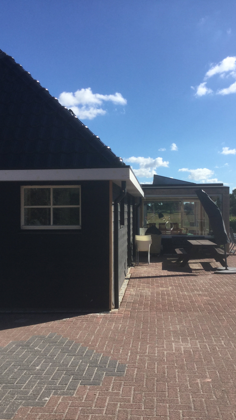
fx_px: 378
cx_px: 121
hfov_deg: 34.7
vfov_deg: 58.0
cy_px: 209
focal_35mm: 34
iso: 25
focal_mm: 3.3
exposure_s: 1/1481
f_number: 2.4
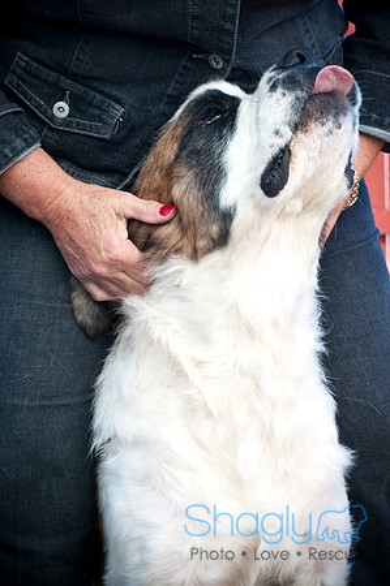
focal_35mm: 75
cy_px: 293
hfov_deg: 18.1
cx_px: 195
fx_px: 1221
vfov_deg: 27.0
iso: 200
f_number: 7.1
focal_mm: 50
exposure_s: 1/200
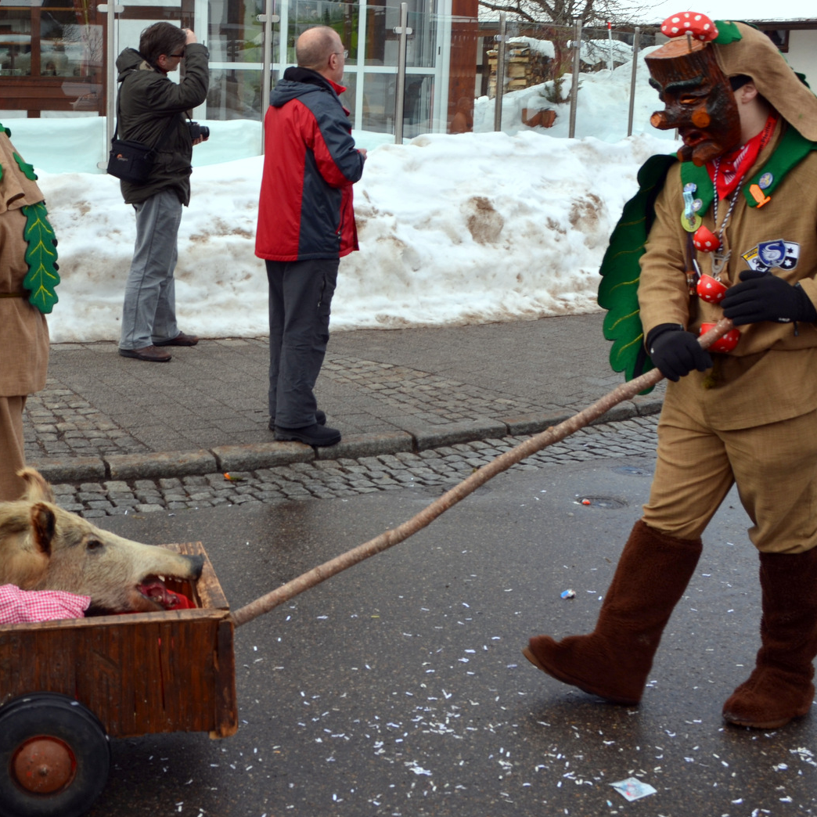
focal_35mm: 43
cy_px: 417
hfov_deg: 38.9
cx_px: 304
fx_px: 1148
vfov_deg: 39.2
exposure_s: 1/200
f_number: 8
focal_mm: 22
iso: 100
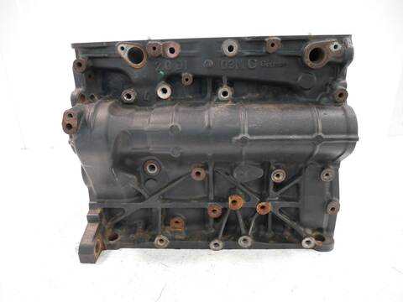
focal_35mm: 24
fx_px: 279
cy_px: 151
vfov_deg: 56.8
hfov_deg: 71.6
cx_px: 202
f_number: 3.5
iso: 1250
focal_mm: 12
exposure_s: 1/60
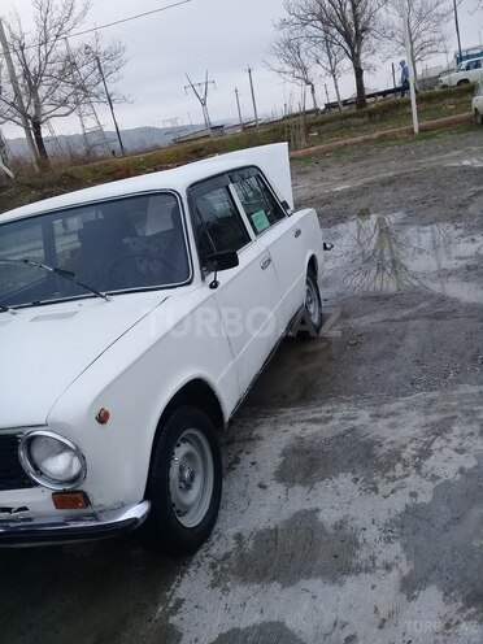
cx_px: 242
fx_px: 577
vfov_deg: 58.4
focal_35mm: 31
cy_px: 322
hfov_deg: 45.4
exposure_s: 1/427
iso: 50
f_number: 2.2
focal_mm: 3.3
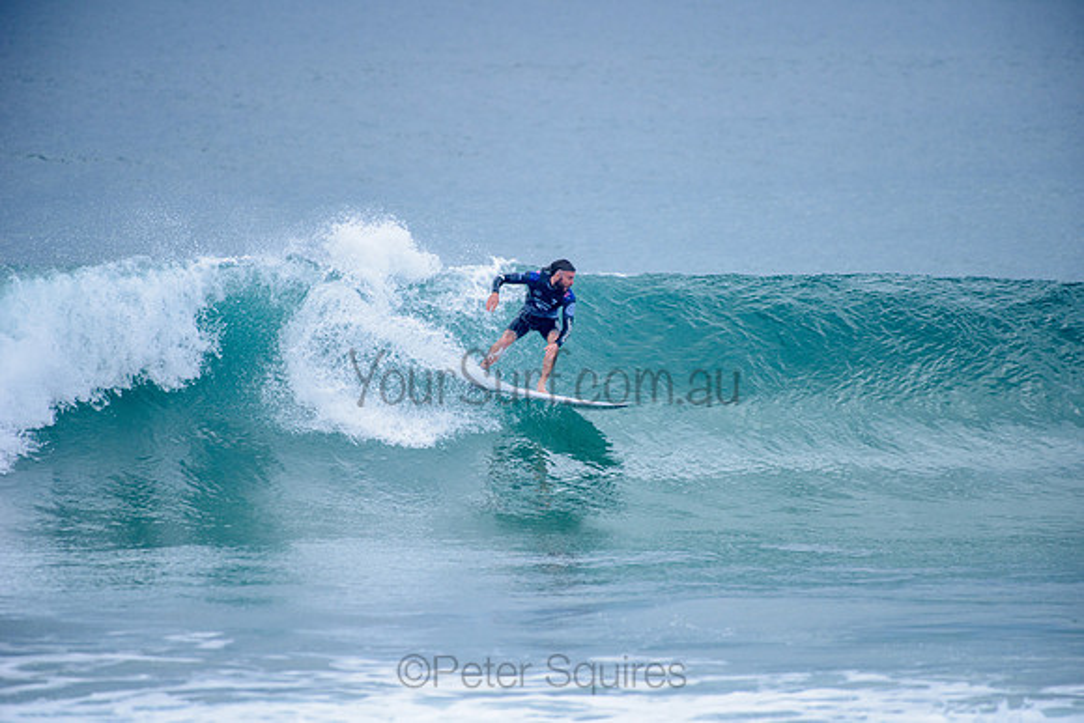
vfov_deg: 2.8
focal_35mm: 500
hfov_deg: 4.1
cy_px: 362
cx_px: 542
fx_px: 15058
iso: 400
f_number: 5.6
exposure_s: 1/2000
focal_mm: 500
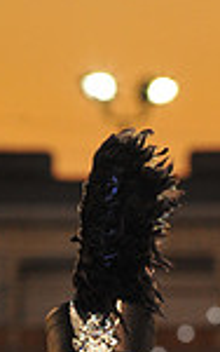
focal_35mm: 787
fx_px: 7535
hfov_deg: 1.7
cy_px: 556
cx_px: 344
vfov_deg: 2.7
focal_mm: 200
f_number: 7.1
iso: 1600
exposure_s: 1/125
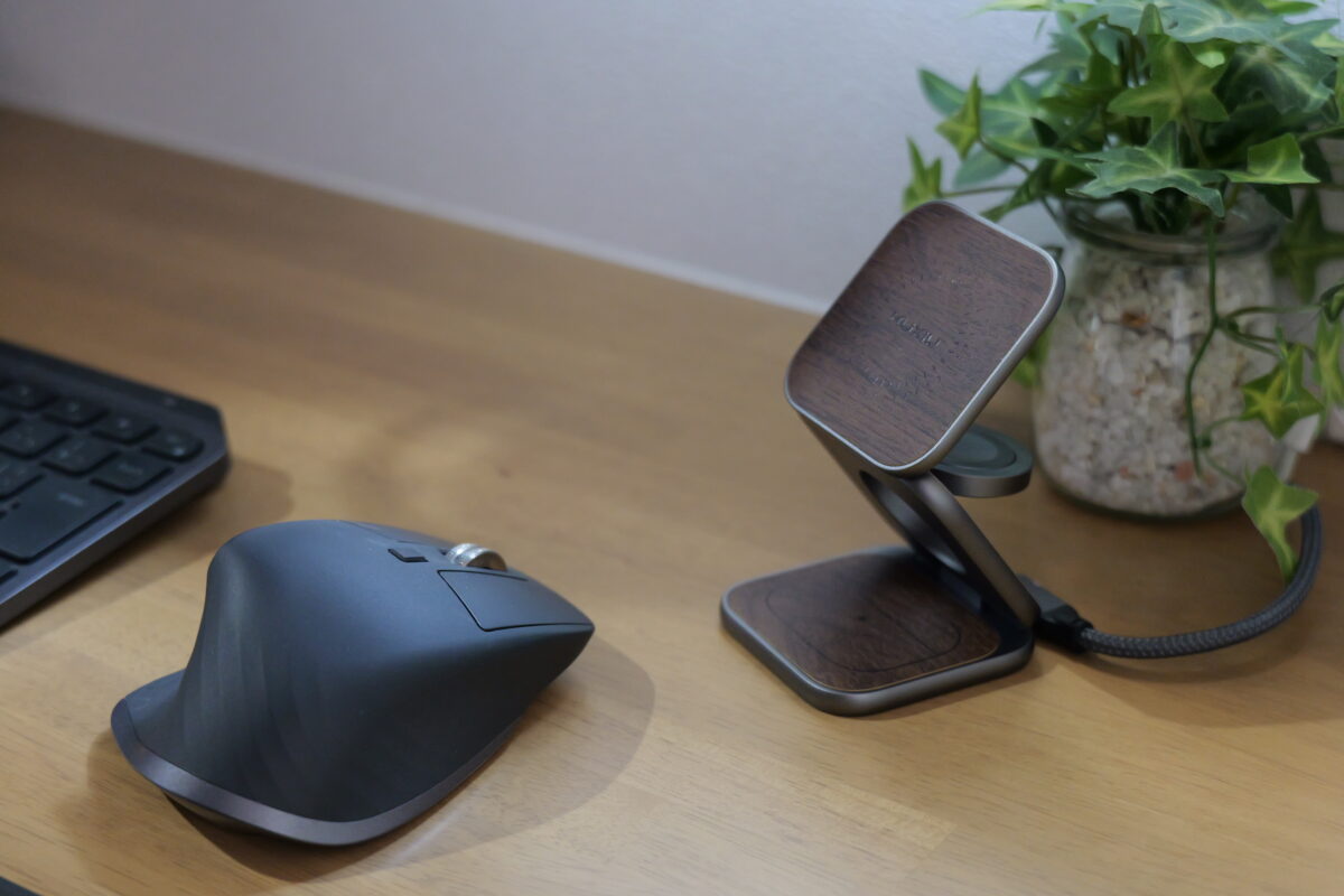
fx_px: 2389
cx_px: 672
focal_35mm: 64
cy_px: 448
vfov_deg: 21.2
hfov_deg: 31.4
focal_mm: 64
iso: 6400
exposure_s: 1/30
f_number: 5.3
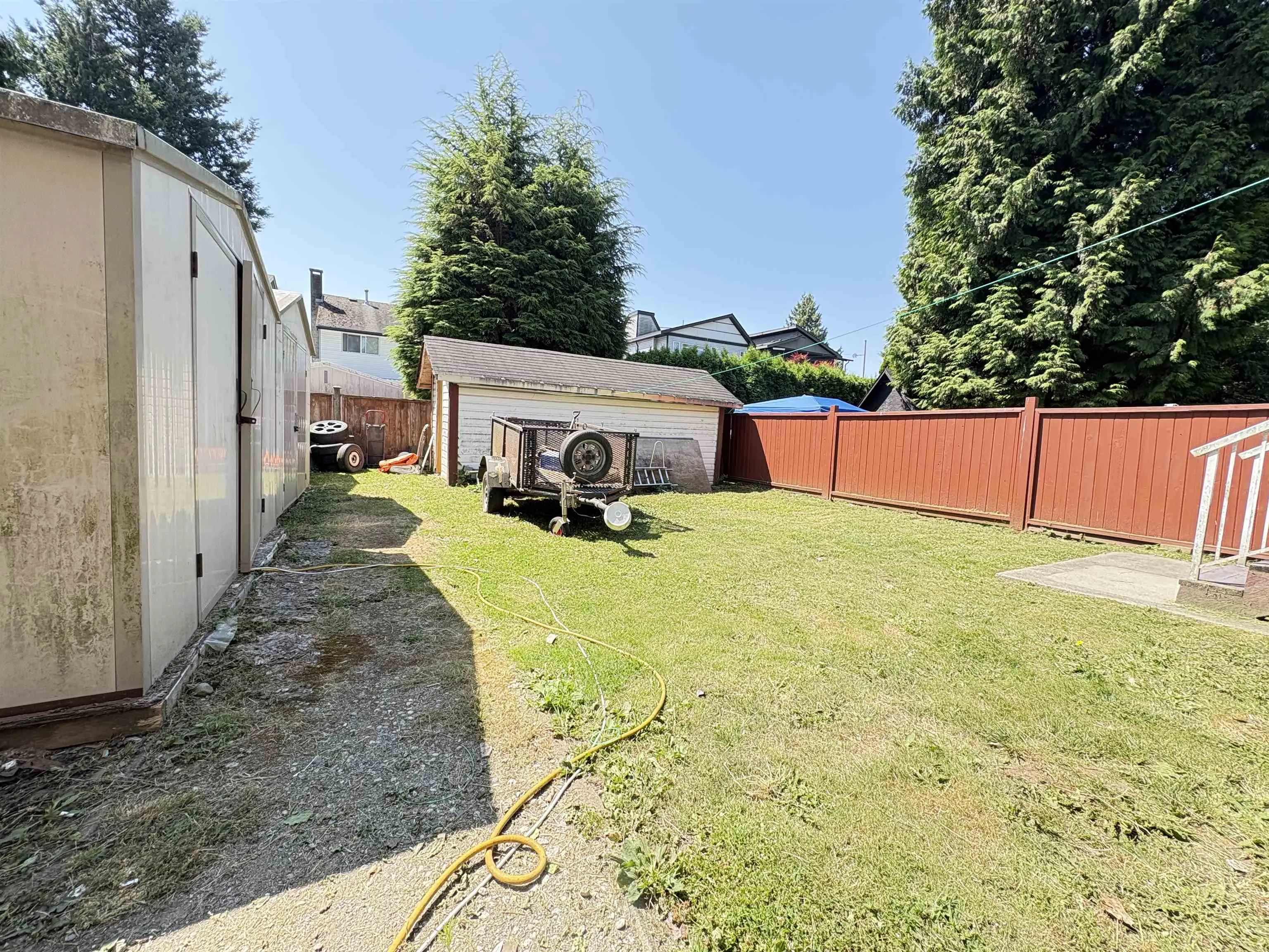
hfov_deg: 102.1
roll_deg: -2.6
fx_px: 513
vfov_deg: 85.7
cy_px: 476
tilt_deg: -5.1
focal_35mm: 14
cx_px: 634
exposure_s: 1/255
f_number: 2.2
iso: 64
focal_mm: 2.22
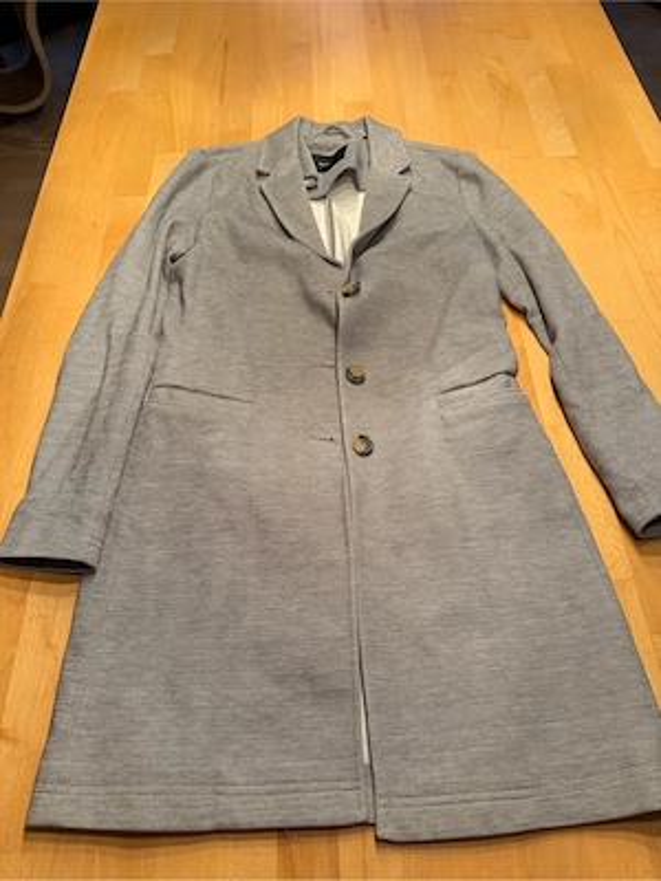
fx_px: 611
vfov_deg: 71.6
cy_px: 440
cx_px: 330
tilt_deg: -59.2
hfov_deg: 56.8
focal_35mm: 24
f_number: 1.78
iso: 200
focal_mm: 6.76
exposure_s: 1/50
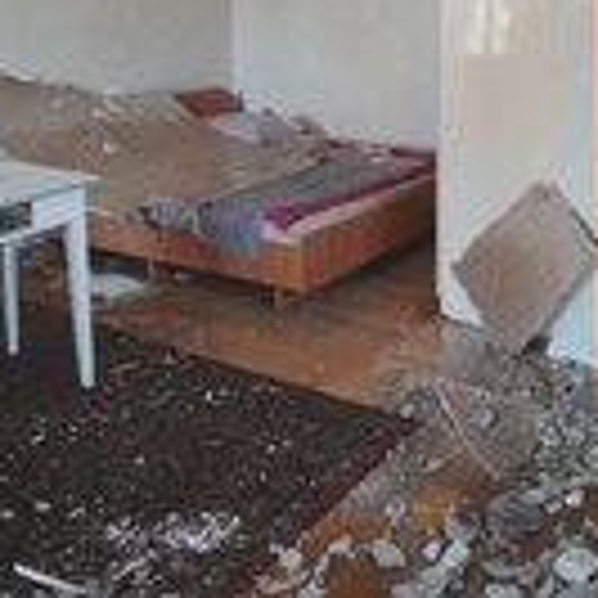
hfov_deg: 38.9
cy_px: 4
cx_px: 504
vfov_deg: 36.8
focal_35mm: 41
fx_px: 801
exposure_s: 1/100
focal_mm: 16
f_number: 5.6
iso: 1600
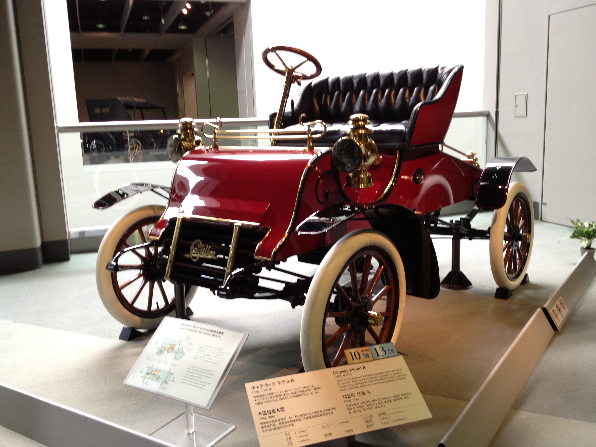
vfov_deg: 40.7
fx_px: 603
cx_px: 298
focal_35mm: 35
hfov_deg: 52.6
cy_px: 224
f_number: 2.4
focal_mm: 4.28
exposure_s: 1/20
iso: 100
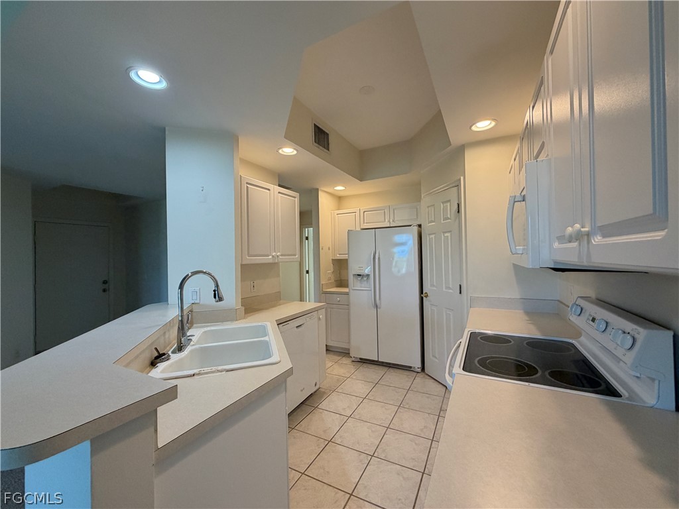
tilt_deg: -1.7
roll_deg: +1.5
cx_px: 340
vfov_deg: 85.7
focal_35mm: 14
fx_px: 275
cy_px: 254
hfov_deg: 102.1
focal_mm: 2.22
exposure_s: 1/120
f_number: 2.2
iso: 320
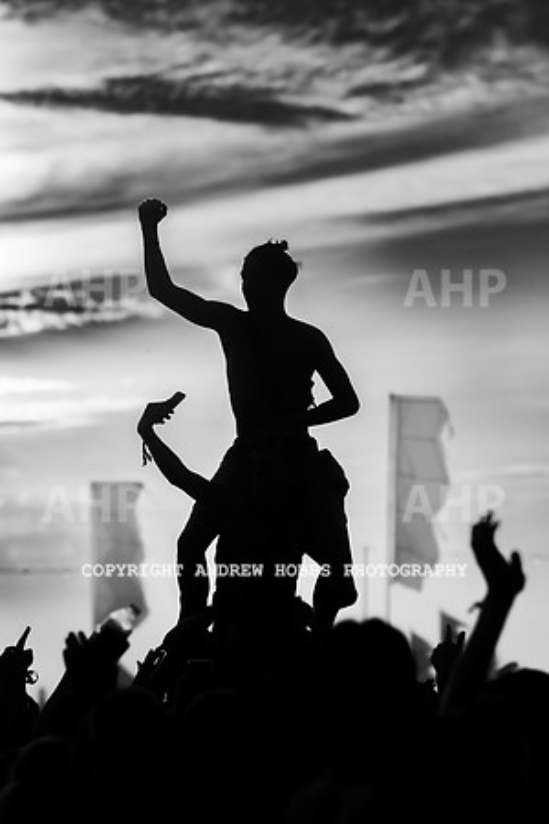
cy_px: 412
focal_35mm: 170
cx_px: 274
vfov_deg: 12.1
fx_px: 3888
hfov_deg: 8.1
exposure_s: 1/5000
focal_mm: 170
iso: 400
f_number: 5
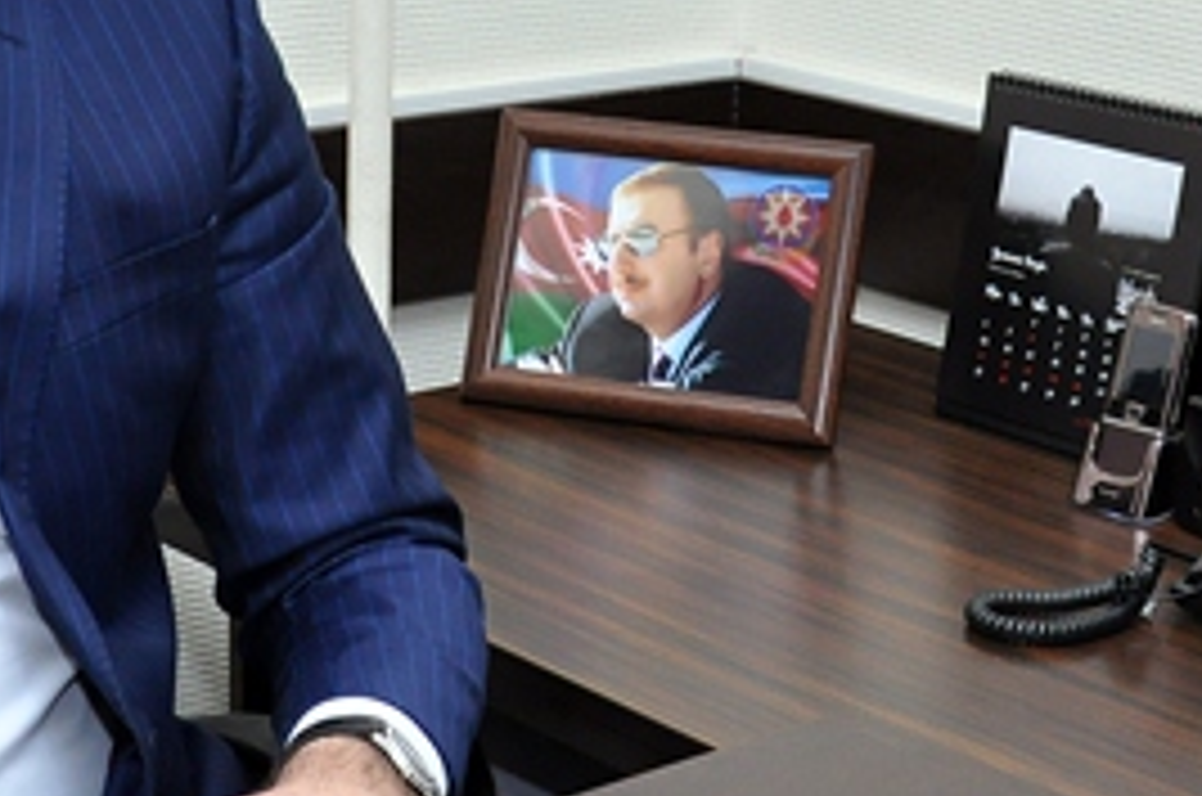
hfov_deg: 18.9
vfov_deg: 12.6
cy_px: 146
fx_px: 3599
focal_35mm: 108
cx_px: 495
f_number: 5.6
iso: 800
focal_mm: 24
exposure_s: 1/100
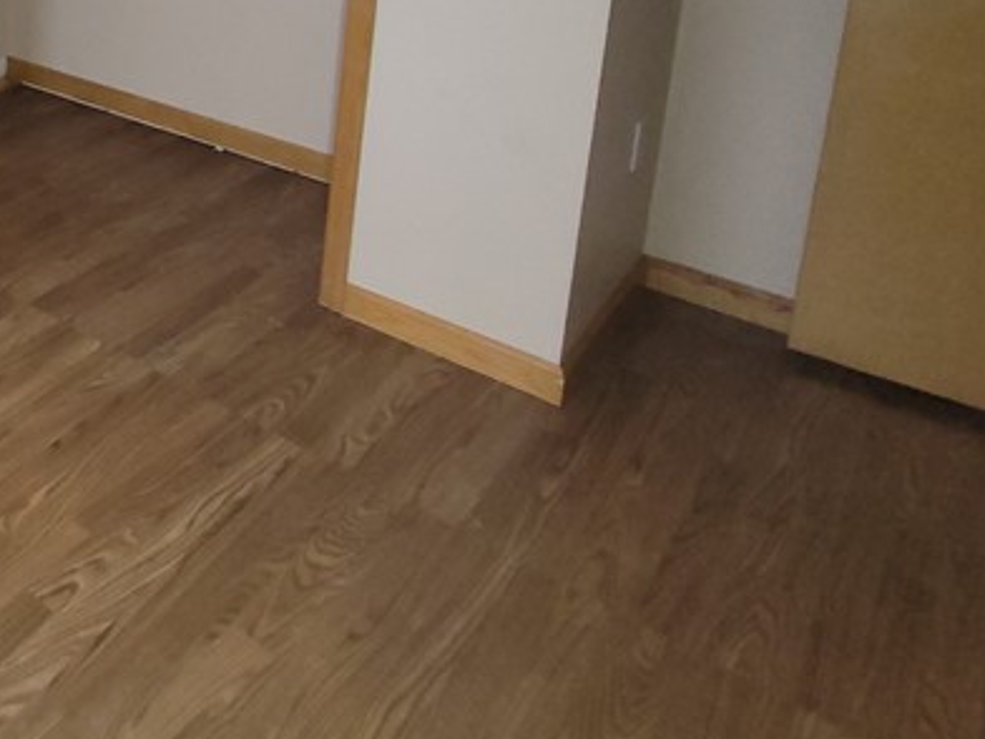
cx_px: -178
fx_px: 967
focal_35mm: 34
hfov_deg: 39.8
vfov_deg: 35.3
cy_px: -88
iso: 320
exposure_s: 1/60
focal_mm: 2.2
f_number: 2.2
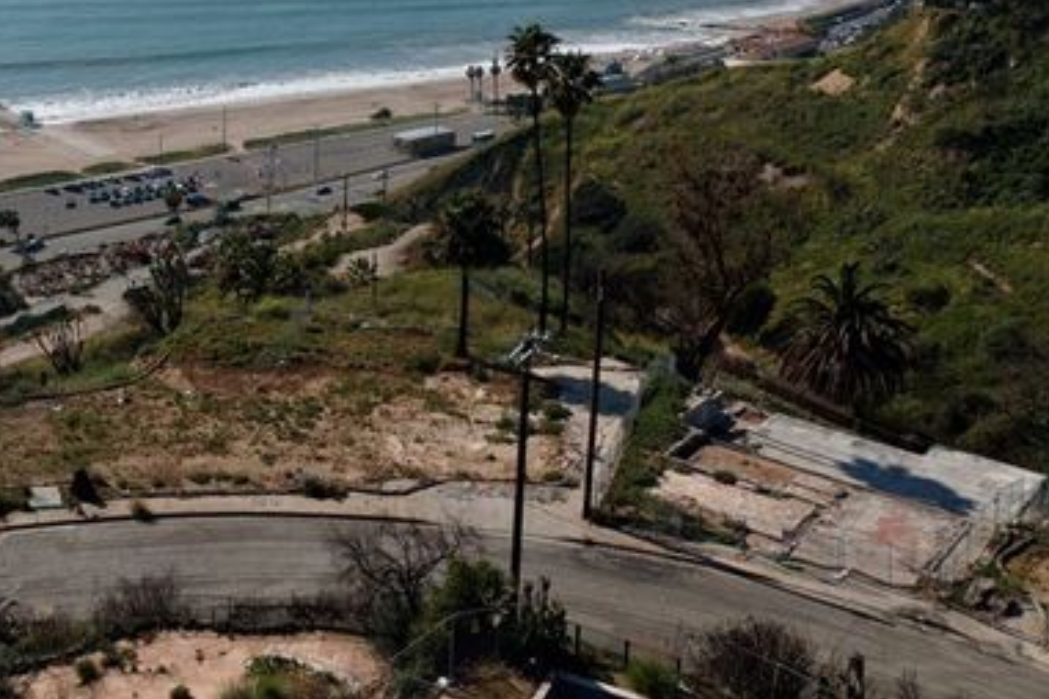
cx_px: 218
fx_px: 1369
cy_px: 120
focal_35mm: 47
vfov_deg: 27.9
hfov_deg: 40.3
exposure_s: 1/120
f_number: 2.8
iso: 320
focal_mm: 14.45
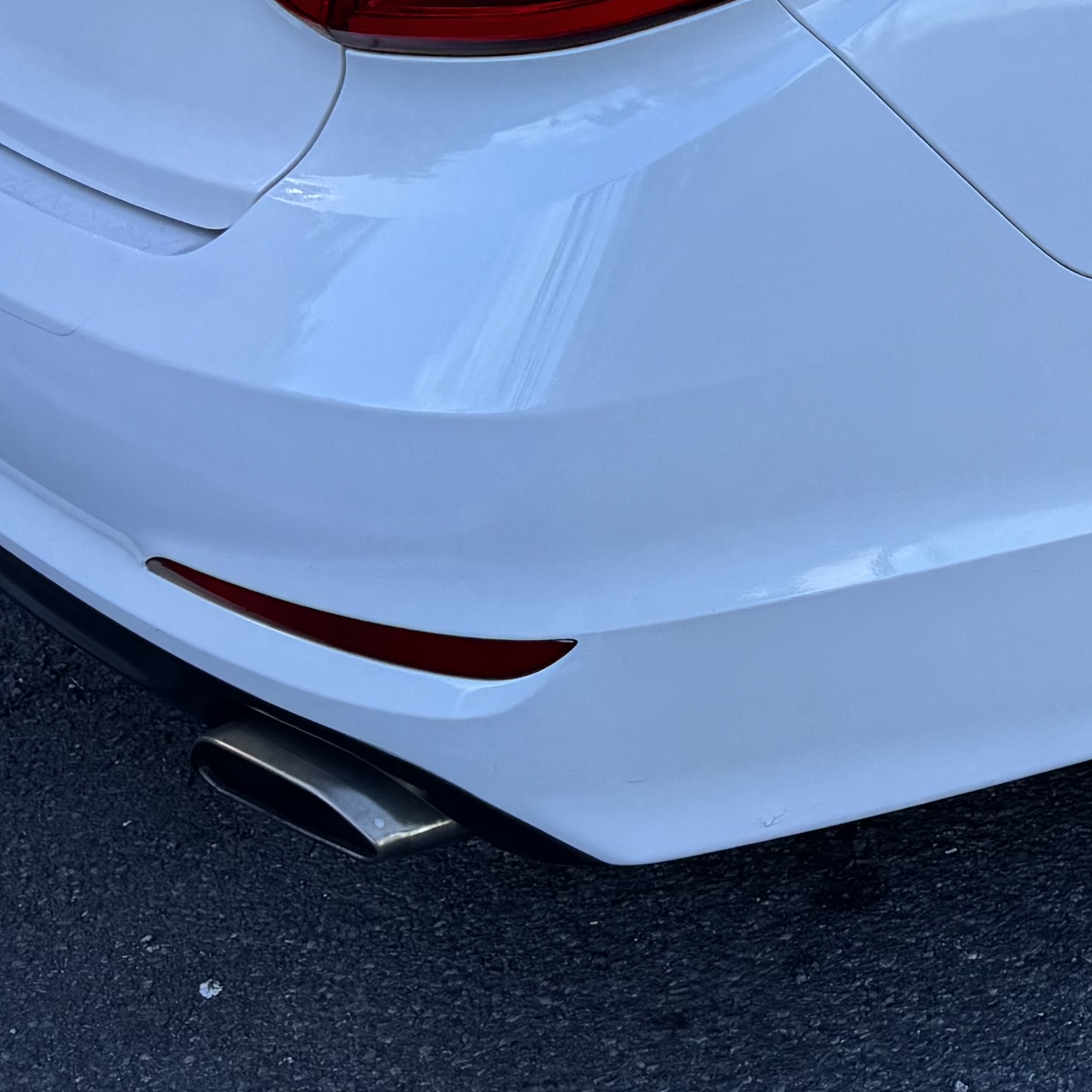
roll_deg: +0.7
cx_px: 1463
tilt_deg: -19.5
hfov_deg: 20.8
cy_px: 43
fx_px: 2677
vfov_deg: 22.3
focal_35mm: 75
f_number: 1.78
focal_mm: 6.76
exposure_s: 1/980
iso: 80
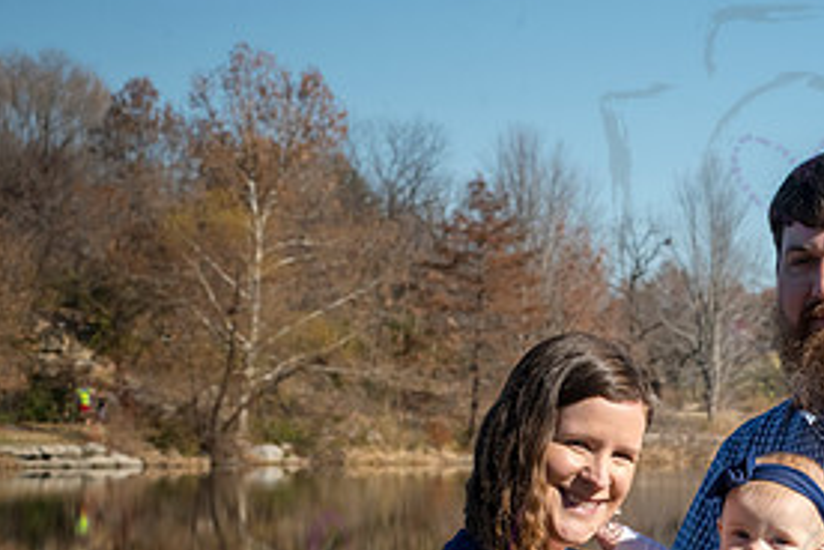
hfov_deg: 12.1
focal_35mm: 168
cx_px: 809
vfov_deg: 8.1
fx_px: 3845
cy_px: 554
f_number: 13
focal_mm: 80
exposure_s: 1/500
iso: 400
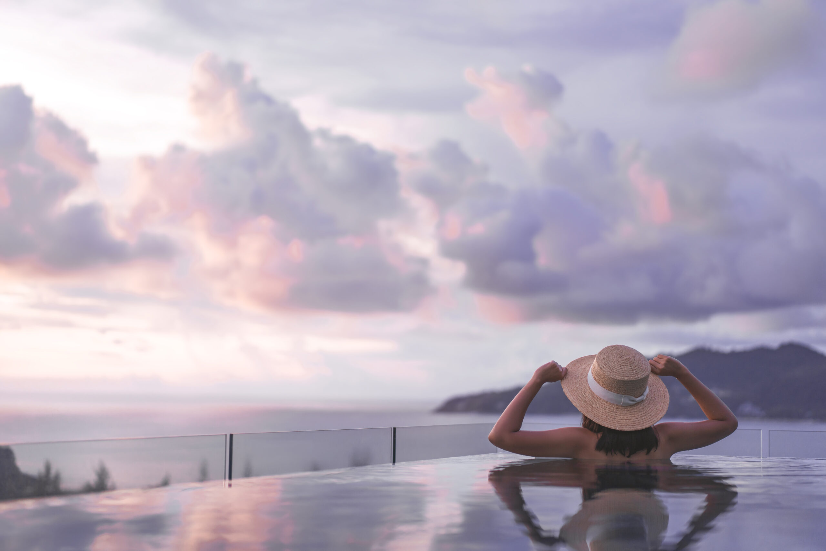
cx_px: 413
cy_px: 276
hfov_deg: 36.2
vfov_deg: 24.6
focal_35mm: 55
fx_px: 1262
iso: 200
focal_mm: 55
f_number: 1.8
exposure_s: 1/1000
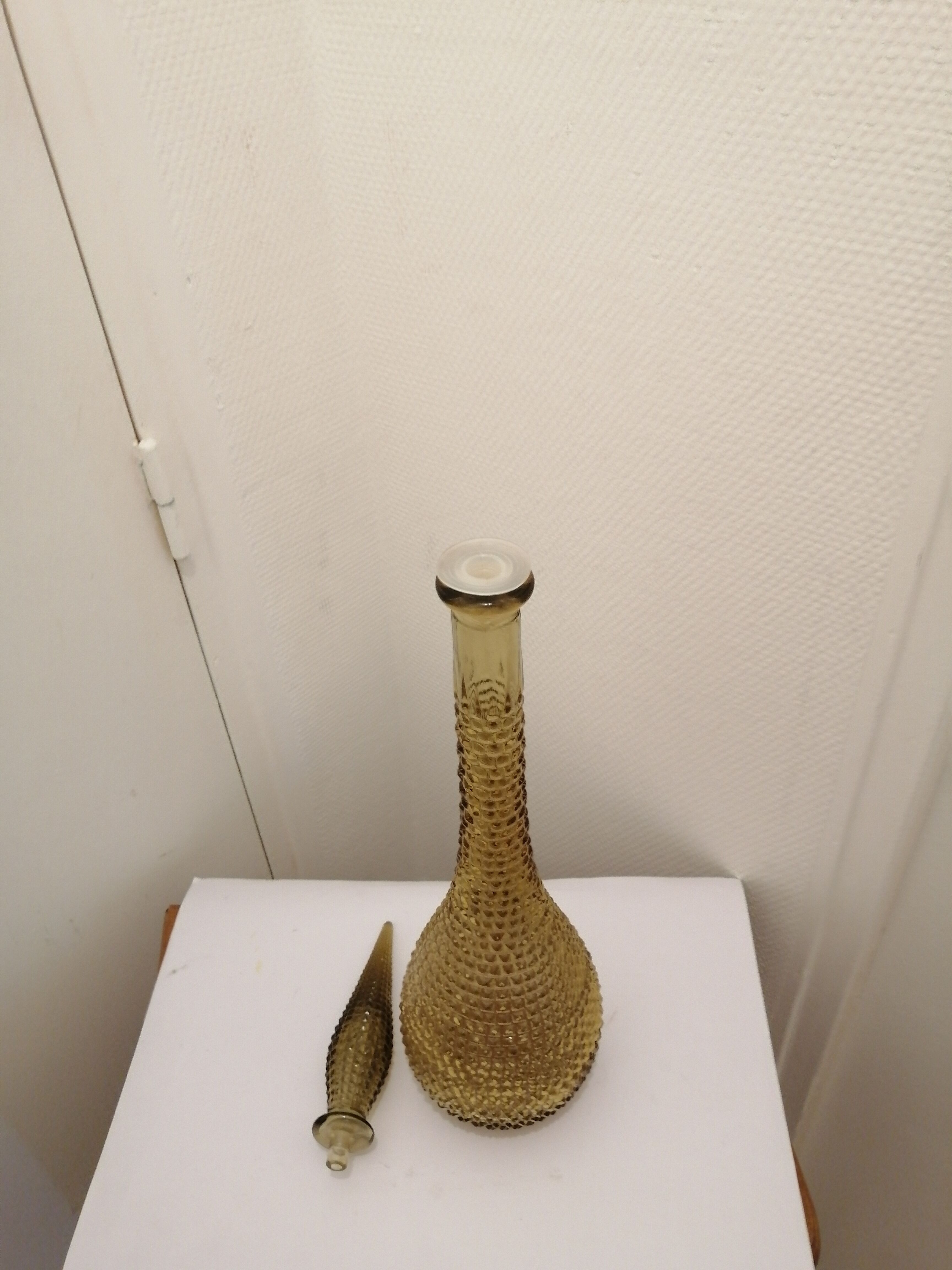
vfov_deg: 67.3
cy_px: 635
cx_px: 476
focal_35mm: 26
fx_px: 953
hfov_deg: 53.1
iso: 320
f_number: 1.8
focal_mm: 3.96
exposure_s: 1/33.3
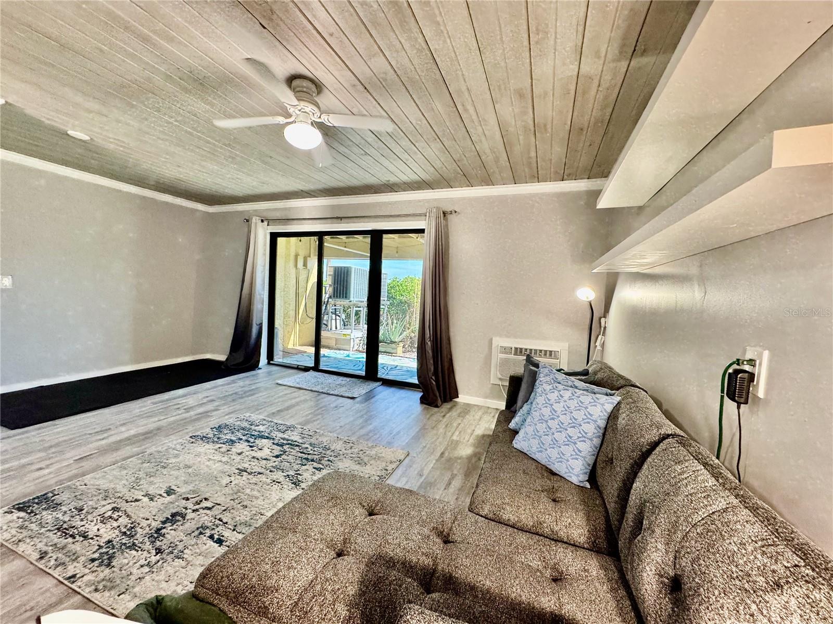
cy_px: 312
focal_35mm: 14
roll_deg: -2.9
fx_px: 337
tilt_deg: -4.7
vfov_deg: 85.7
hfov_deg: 102.1
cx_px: 416
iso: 320
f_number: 2.2
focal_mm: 2.22
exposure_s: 1/60
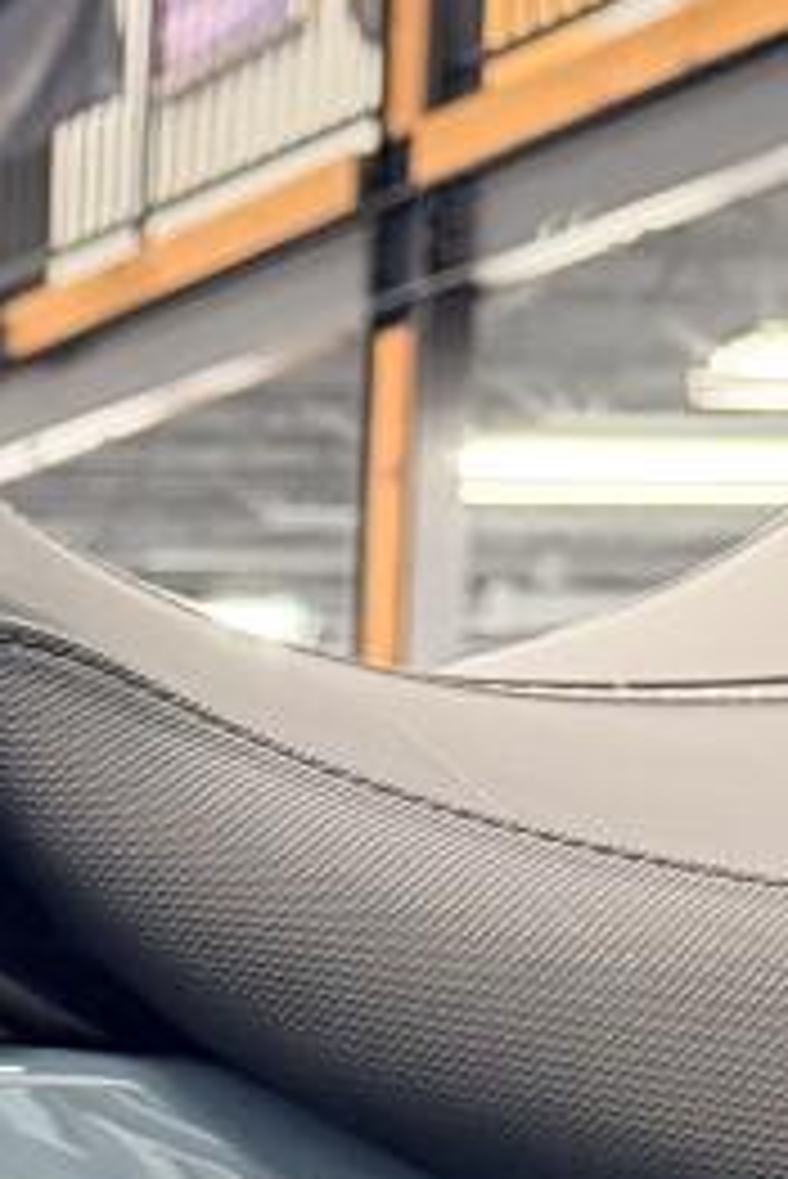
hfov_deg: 8.1
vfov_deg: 13.1
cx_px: -1650
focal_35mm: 143
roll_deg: +1.1
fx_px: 4689
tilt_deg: -8.9
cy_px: 2030
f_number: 1.78
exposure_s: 1/60
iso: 800
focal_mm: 6.76
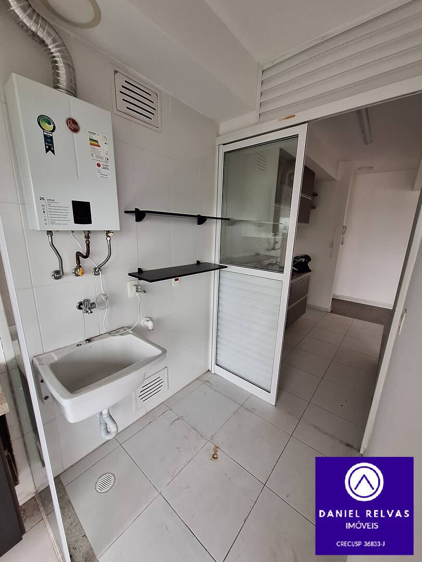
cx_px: 211
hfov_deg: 89.9
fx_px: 211
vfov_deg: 106.2
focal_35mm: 13
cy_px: 281
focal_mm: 1.74
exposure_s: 1/40
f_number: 2.2
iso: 125
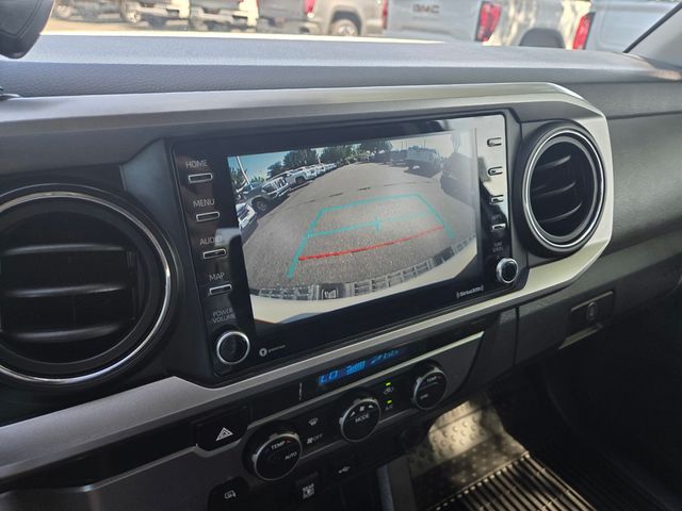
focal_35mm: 23
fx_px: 453
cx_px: 341
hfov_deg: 73.9
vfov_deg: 58.9
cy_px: 256
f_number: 1.8
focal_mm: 5.4
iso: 50
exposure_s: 1/180
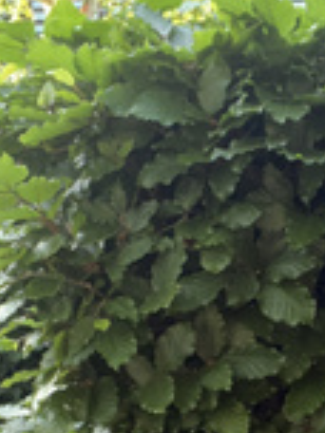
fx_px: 951
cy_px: 399
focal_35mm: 76
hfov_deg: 19.2
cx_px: 251
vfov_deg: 24.8
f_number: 2.2
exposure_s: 1/64
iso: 100
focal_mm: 2.71
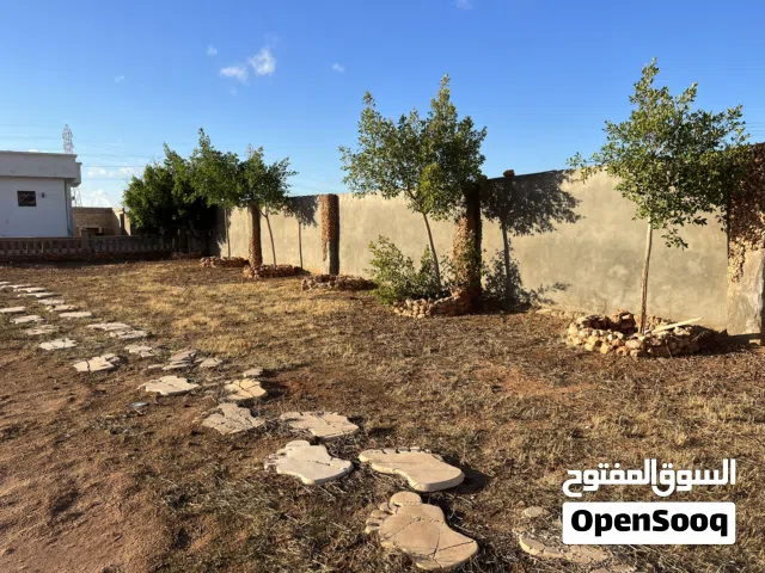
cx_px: 382
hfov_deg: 67.3
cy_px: 286
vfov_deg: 53.1
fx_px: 575
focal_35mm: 26
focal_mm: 5.7
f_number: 1.5
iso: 50
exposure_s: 1/2762
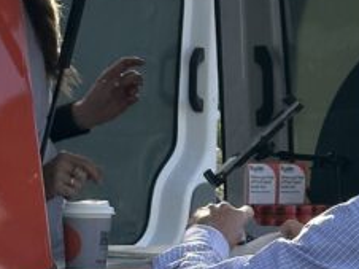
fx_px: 1761
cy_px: 250
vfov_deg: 8.7
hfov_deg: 11.3
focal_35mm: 170
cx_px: 502
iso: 64
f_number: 1.78
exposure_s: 1/2358
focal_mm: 6.86
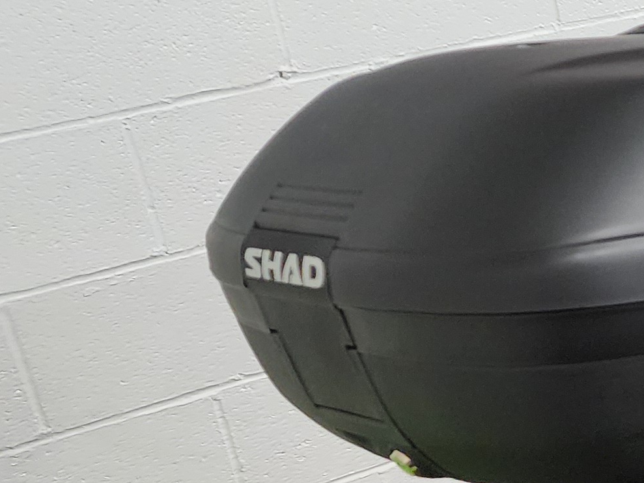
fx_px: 1730
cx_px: 1195
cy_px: 476
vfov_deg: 15.6
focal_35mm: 93
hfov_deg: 17.0
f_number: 1.8
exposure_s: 1/120
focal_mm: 6.4
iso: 320
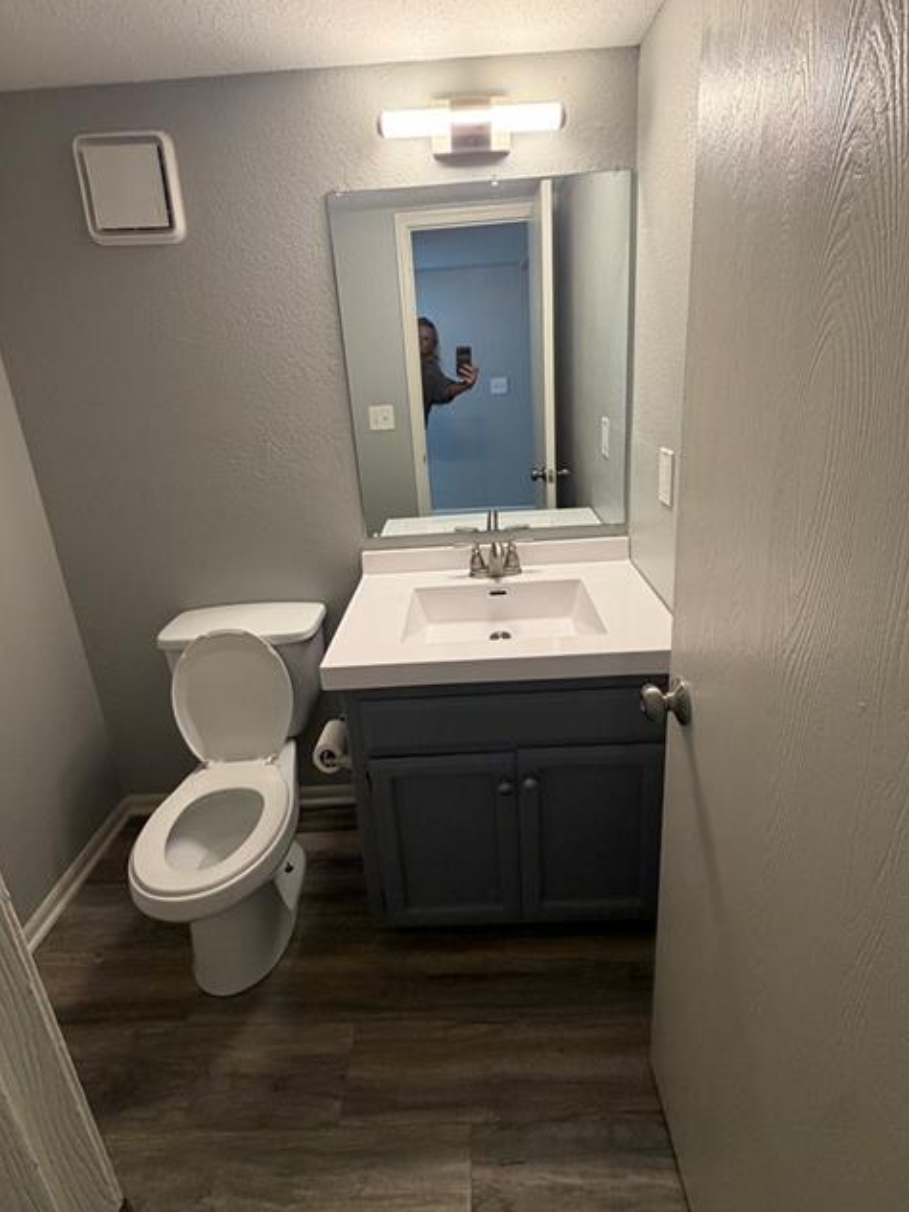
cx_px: 456
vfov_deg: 90.7
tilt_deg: -17.9
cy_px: 537
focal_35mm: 17
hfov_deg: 74.7
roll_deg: +3.8
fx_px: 595
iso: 250
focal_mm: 2.22
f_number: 2.2
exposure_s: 1/60
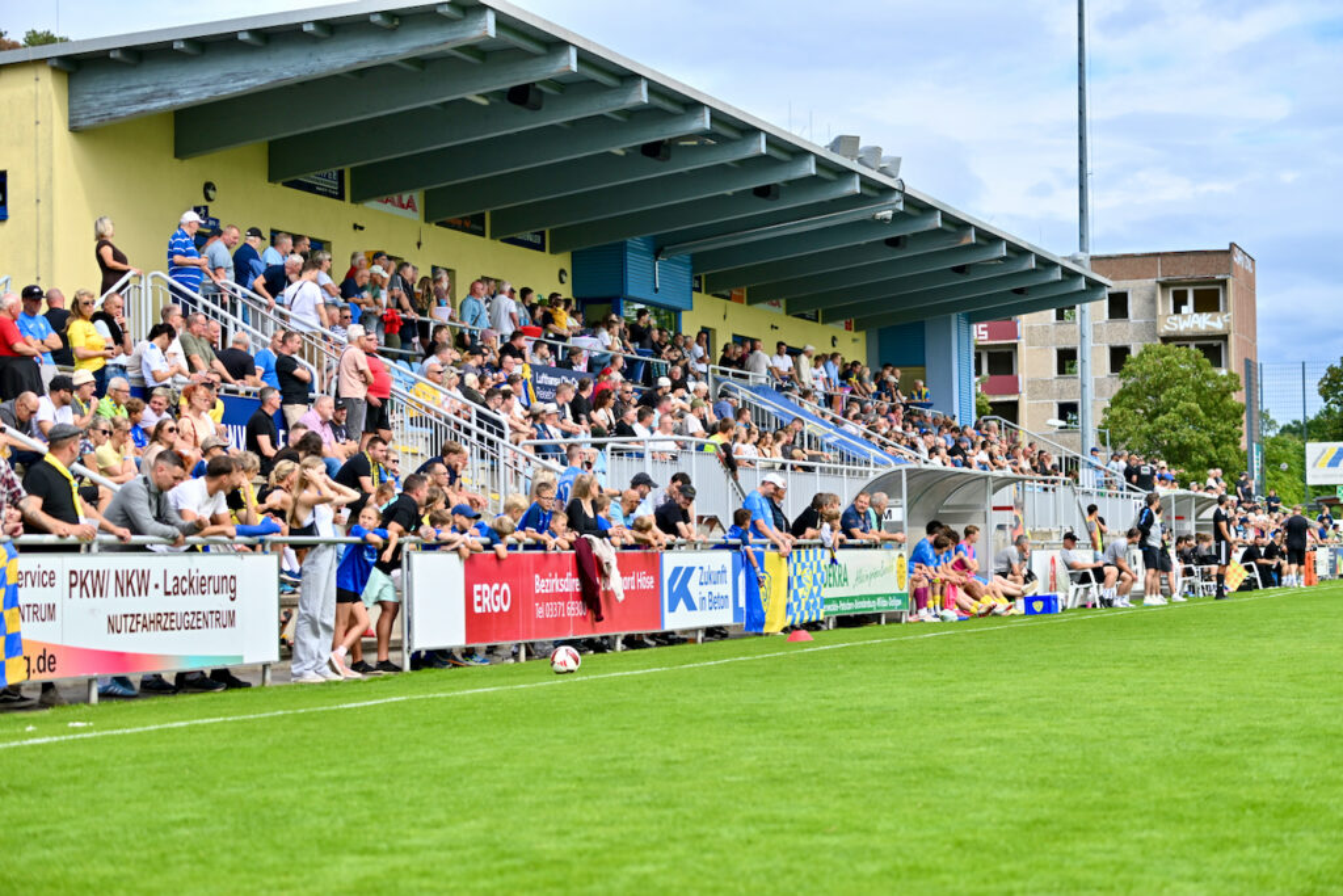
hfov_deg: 25.4
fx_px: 2985
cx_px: 672
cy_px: 448
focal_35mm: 80
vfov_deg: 17.1
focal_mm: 80
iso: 250
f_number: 4.5
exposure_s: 1/1600
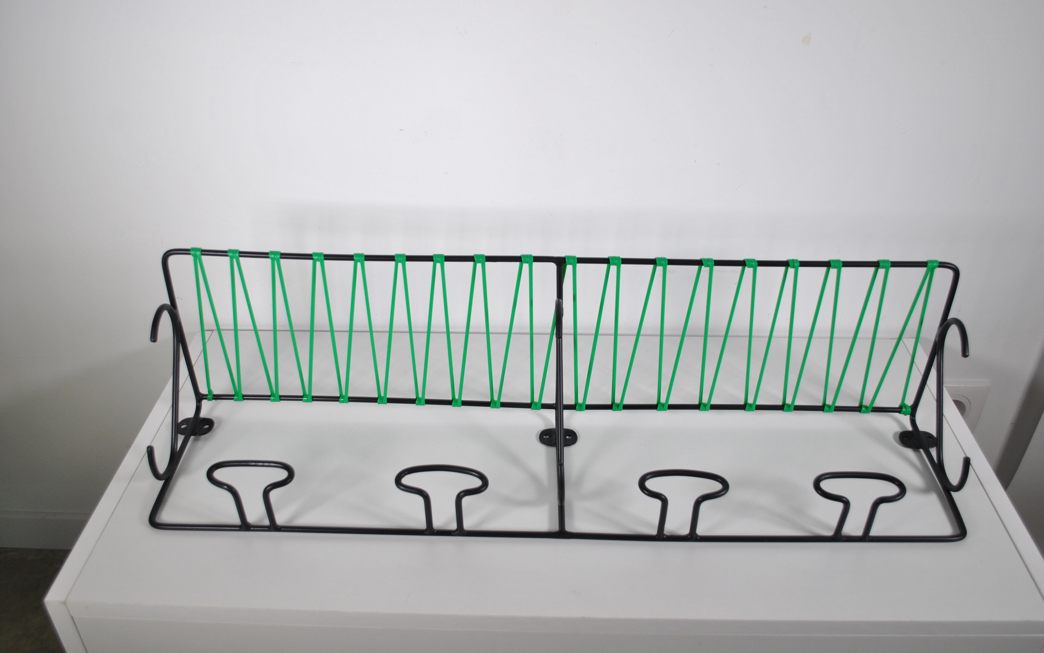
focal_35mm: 31
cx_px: 525
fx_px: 882
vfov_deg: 40.6
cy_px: 314
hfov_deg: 61.2
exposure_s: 1/200
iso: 200
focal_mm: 20
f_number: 4
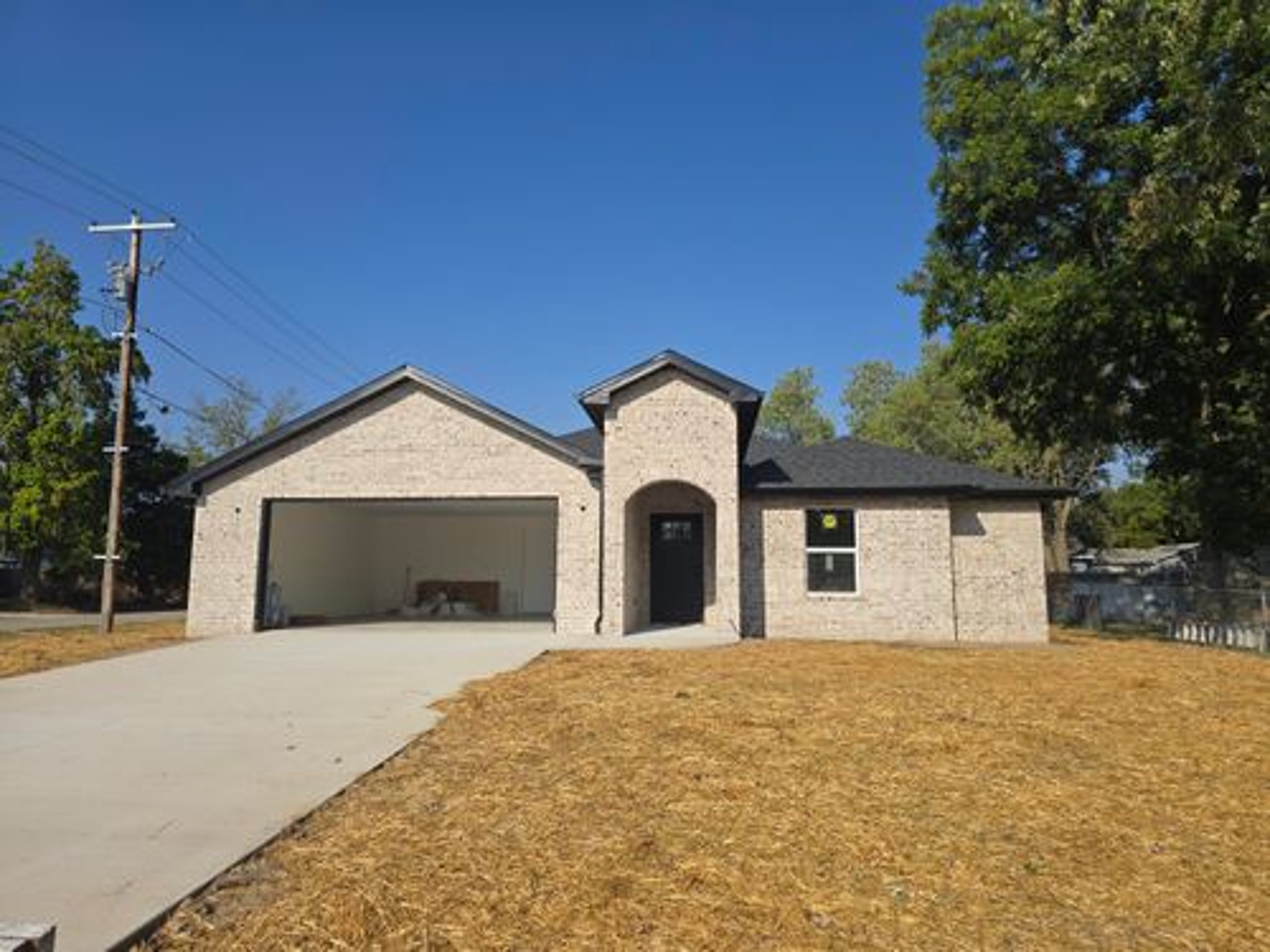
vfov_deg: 58.9
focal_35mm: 23
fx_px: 844
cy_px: 476
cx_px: 635
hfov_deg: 73.9
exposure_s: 1/1157
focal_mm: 6.3
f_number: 1.7
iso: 12
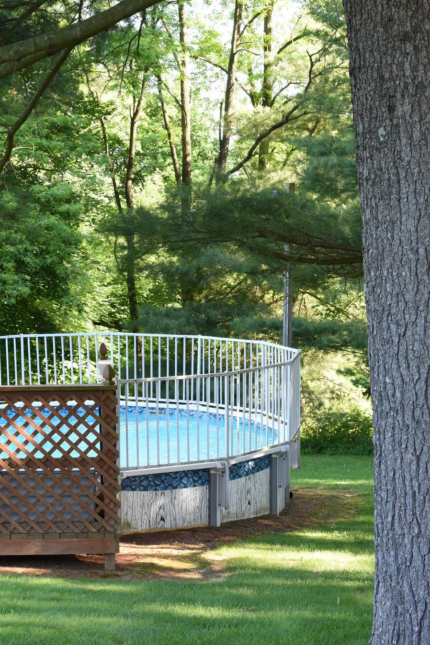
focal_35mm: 76
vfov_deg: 26.7
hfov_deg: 17.6
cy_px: 326
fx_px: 1362
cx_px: 10
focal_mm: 50
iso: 640
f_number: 8
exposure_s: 1/60
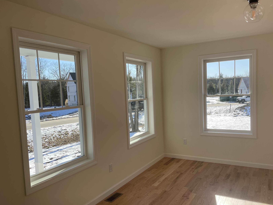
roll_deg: +2.6
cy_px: 107
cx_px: 151
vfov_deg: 48.2
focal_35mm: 29
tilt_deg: -4.5
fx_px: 229
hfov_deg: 61.5
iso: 32
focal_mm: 4.2
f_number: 1.6
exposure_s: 1/1247
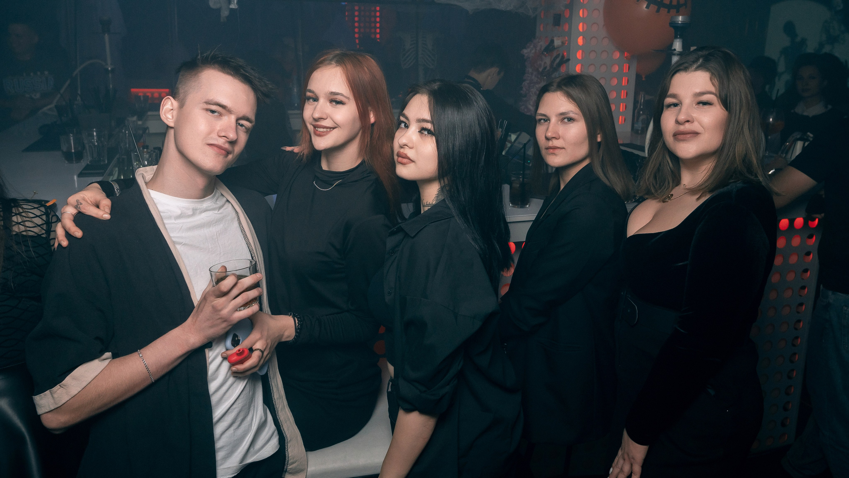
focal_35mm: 29
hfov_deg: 66.7
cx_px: 446
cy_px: 181
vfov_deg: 40.4
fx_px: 644
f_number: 5
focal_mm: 24
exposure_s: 1/160
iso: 640
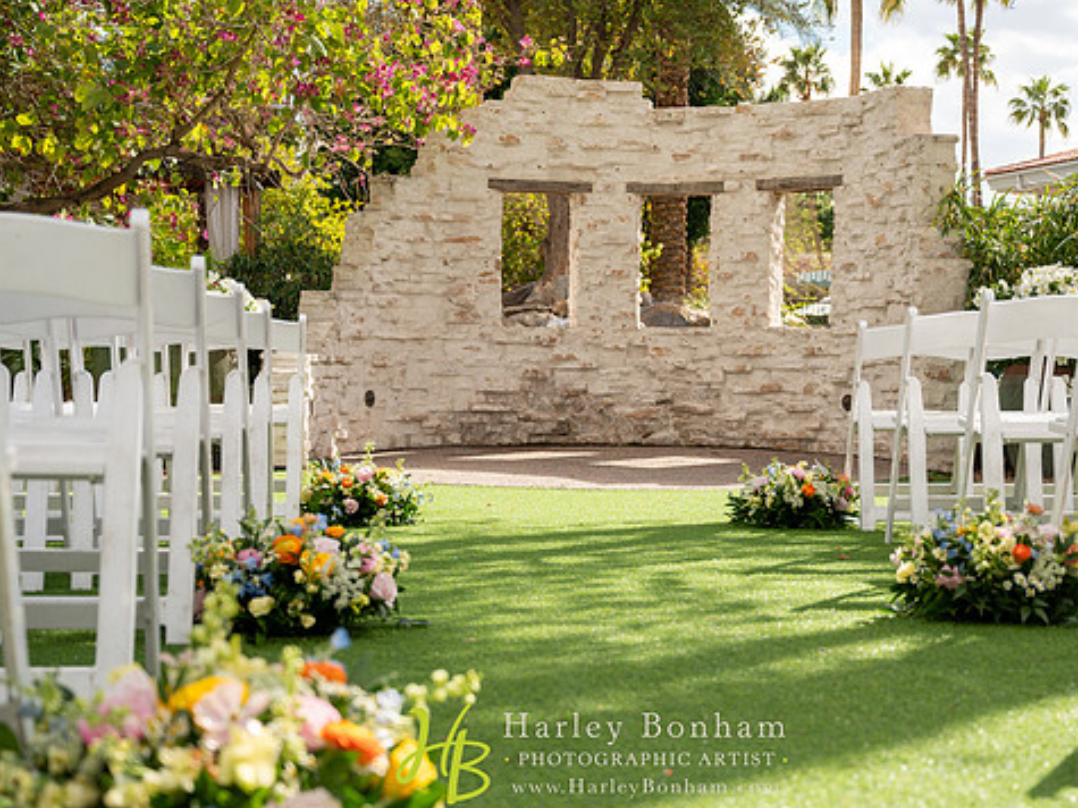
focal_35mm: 54
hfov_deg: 35.5
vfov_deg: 27.0
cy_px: 374
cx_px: 595
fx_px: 1681
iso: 100
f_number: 4
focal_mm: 46
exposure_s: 1/500
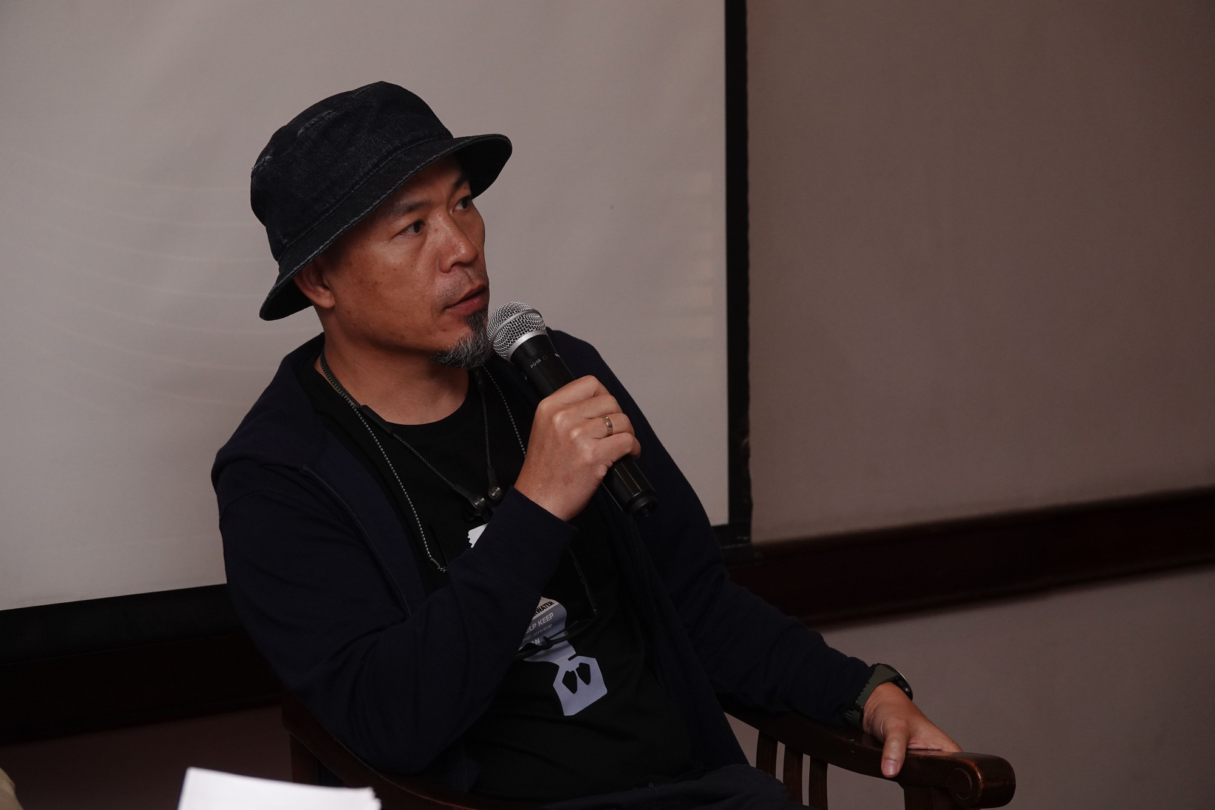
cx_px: 608
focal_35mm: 149
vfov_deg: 9.2
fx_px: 5028
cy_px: 405
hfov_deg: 13.8
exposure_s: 1/320
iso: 500
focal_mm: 54.57
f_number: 4
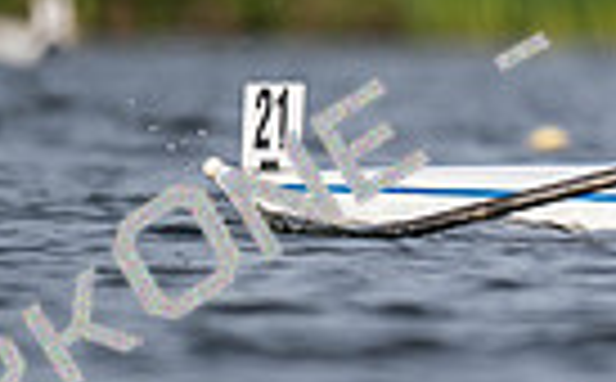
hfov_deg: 0.8
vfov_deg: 0.5
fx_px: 43509
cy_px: 29
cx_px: 1178
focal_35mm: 2597
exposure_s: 1/2500
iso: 250
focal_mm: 600
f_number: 4
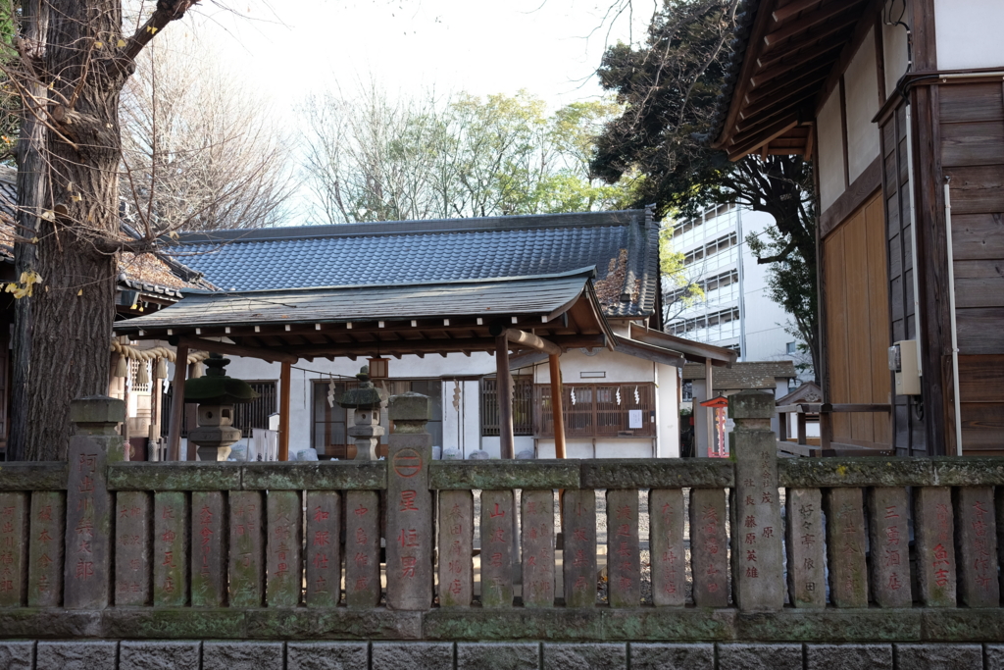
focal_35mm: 35
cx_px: 502
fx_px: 976
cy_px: 335
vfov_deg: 37.9
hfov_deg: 54.4
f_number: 4
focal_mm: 23
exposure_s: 1/140
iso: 200
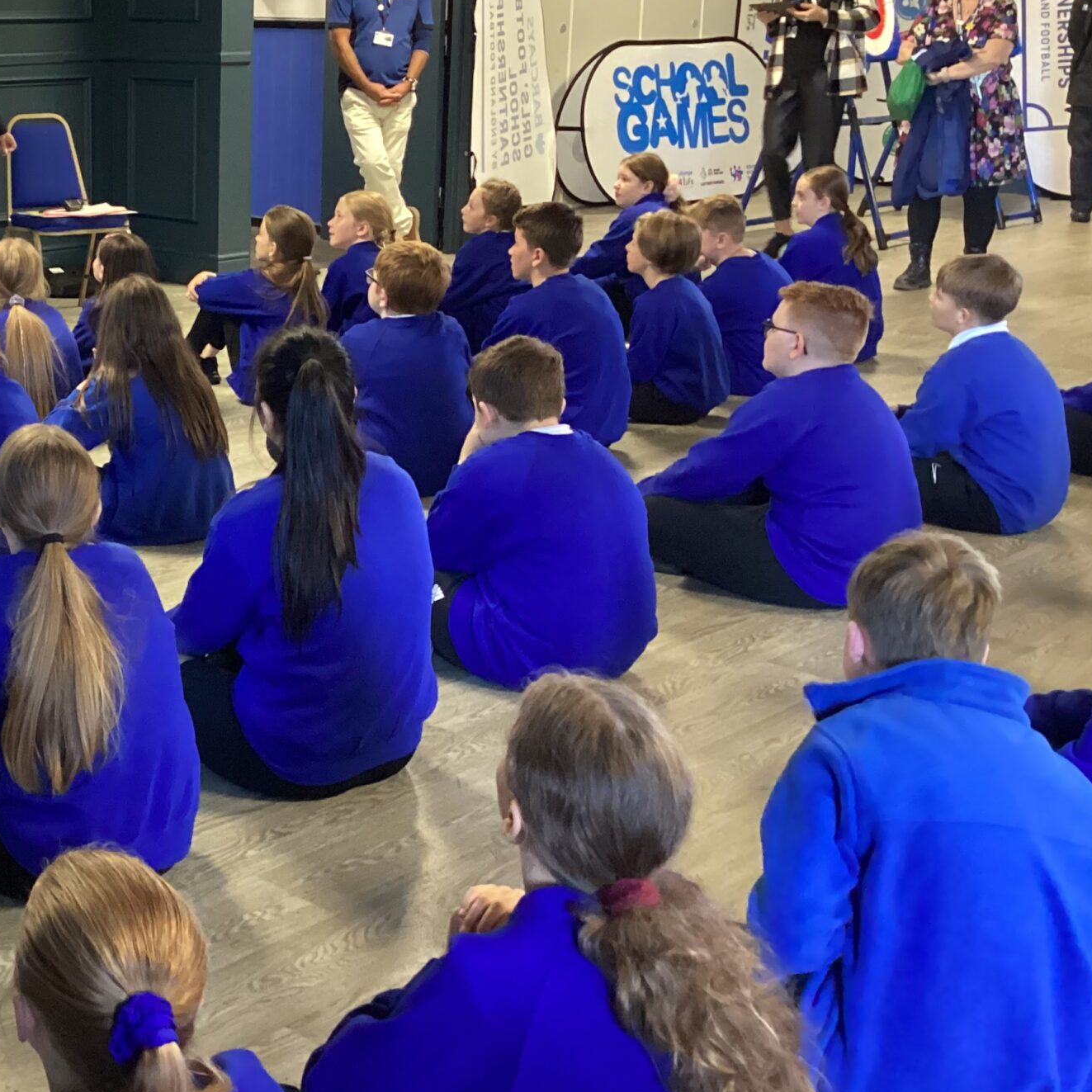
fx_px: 1892
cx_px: 95
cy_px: 401
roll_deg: +0.1
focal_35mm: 53
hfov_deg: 30.7
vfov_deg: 32.0
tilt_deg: -13.2
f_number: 2.4
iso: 500
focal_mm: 3.3
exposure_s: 1/25
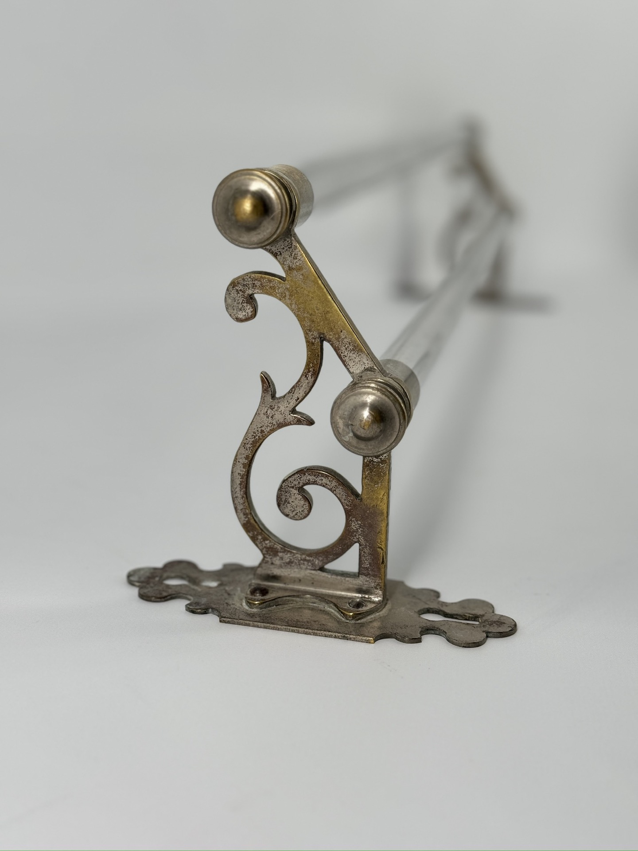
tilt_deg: -14.2
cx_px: 319
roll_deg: -1.9
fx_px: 1180
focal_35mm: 48
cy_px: 426
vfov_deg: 39.7
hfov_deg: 30.3
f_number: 1.78
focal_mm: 6.86
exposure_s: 1/715
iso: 64
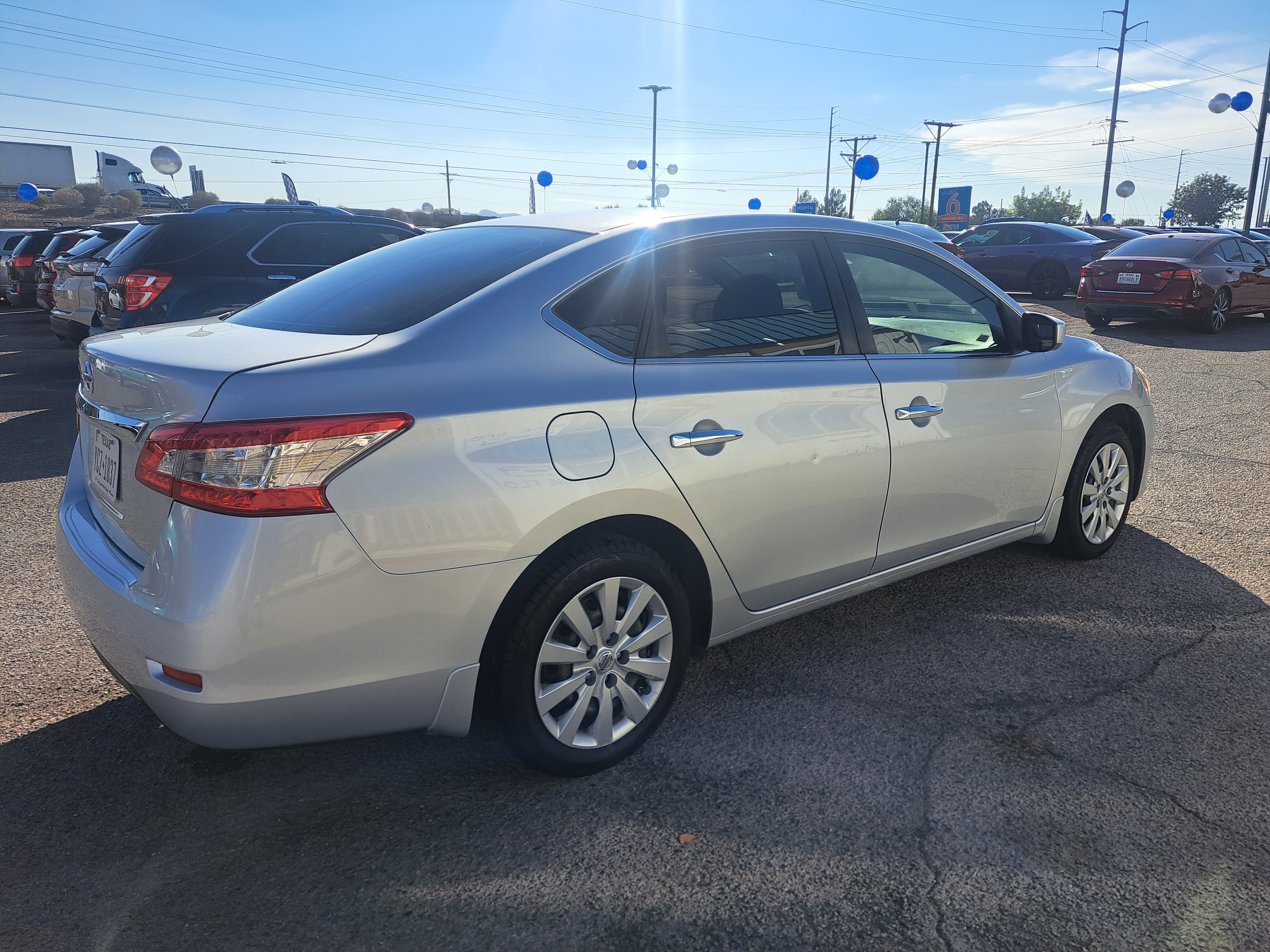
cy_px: 476
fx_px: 881
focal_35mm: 24
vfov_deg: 56.8
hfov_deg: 71.6
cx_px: 635
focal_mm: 5.23
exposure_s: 1/2545
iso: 50
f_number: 1.8
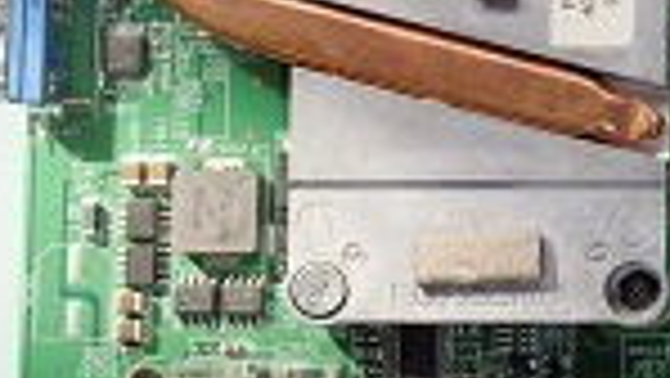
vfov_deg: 7.7
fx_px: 2808
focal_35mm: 158
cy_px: 144
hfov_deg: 12.6
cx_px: 1120
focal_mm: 20
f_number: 8
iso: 100
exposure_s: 1/15
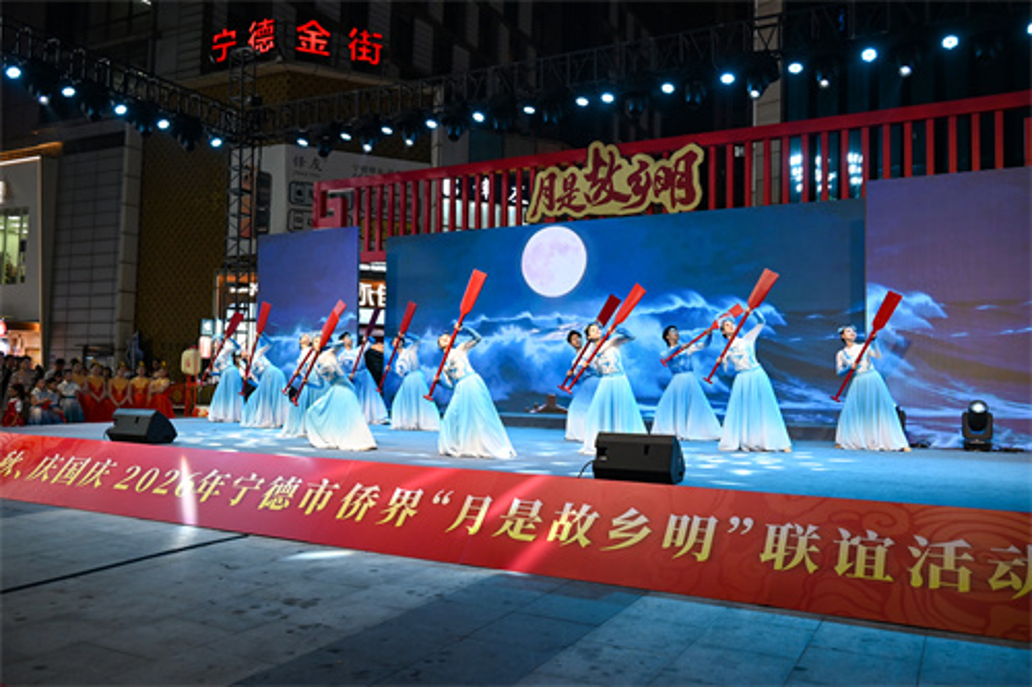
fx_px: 874
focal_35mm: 30
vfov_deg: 42.9
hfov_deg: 61.1
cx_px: 516
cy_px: 344
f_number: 5.6
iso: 1000
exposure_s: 1/125
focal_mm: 30.5
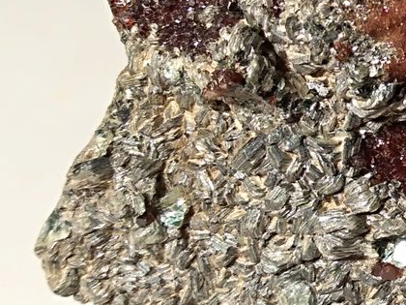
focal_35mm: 99
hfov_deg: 17.4
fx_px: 1161
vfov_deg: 14.6
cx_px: 650
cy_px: -30
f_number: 2
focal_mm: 3.54
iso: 100
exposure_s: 1/108
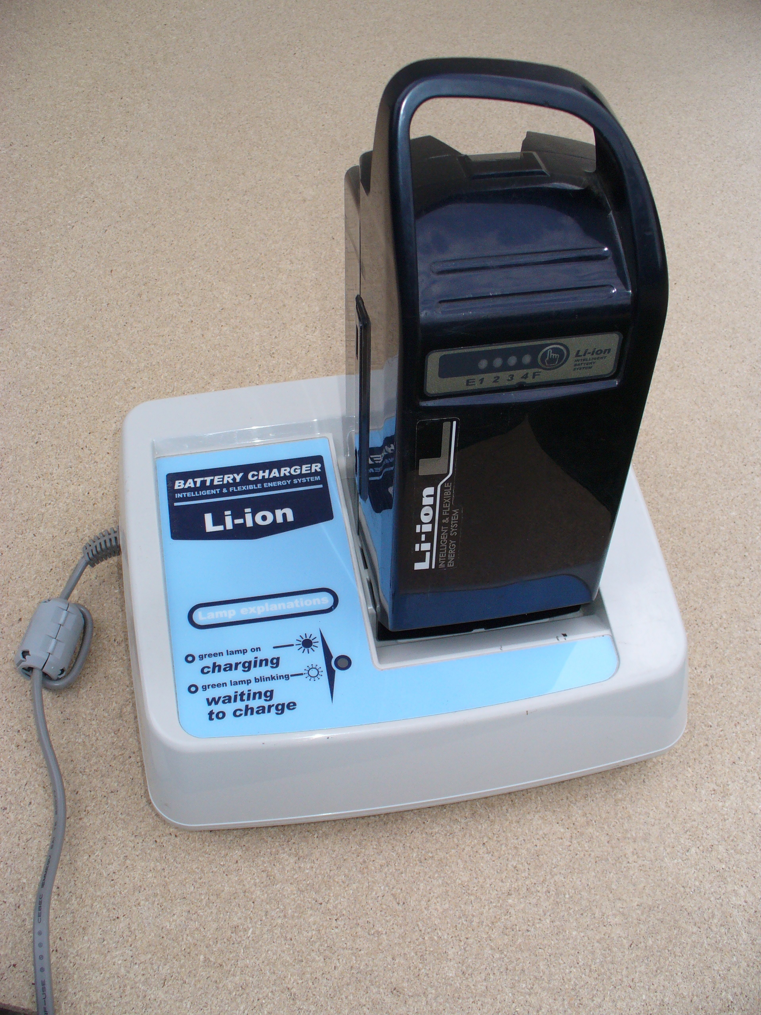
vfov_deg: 50.1
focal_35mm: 37
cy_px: 508
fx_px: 1085
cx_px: 380
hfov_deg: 38.7
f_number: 5.6
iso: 100
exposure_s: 1/200
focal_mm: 6.1
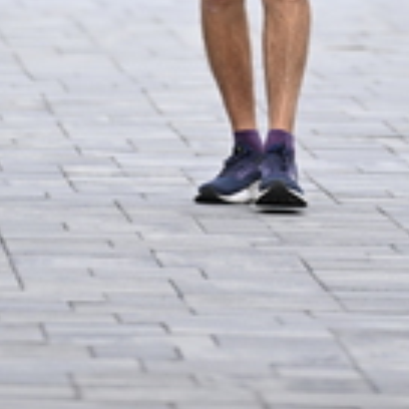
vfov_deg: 2.5
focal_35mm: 688
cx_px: 260
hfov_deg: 2.5
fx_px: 9197
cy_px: -379
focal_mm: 200
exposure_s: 1/2000
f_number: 2.8
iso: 640
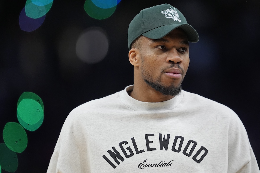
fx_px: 2903
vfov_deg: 3.4
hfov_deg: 5.1
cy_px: 86
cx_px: 130
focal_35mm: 402
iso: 3200
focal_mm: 400
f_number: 3.2
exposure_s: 1/1600
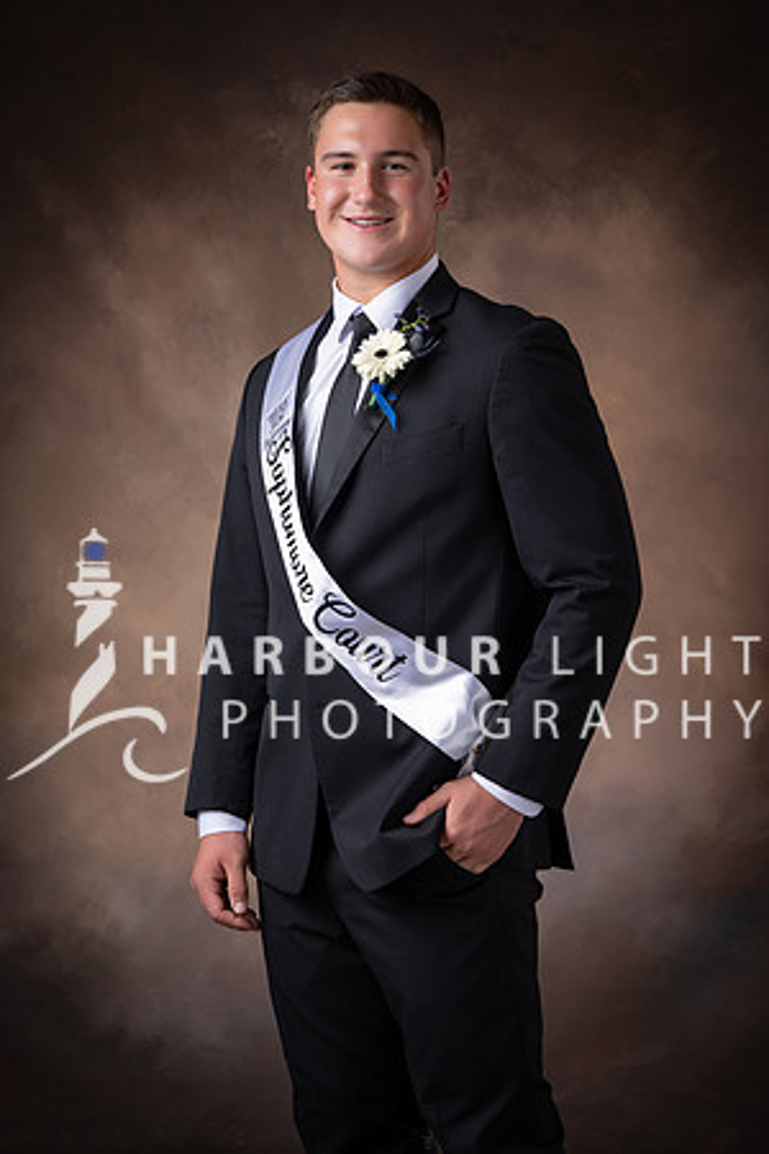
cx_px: 384
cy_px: 577
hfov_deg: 15.0
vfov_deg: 22.4
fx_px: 2916
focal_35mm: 91
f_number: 7.1
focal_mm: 91
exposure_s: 1/125
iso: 100
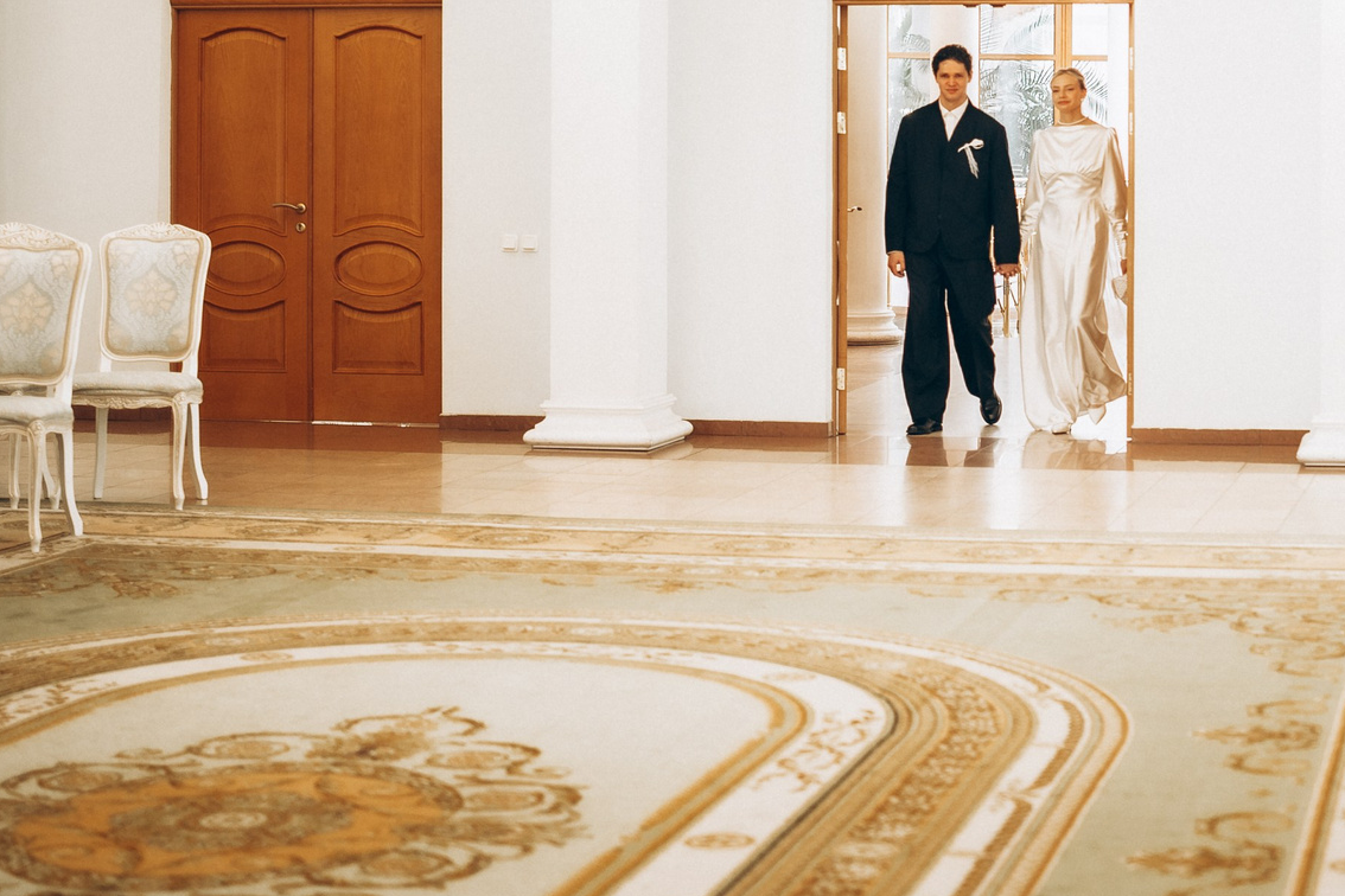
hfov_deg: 25.2
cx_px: 1085
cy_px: 110
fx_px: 2951
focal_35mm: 79
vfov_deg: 17.1
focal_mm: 35
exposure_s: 1/160
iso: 100
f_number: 1.2
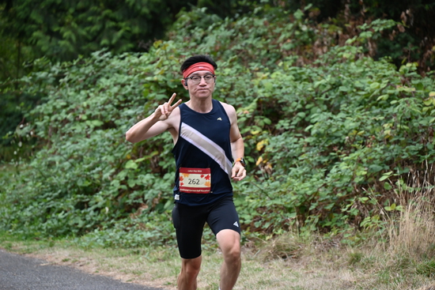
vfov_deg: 6.9
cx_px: 218
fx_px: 2417
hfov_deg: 10.3
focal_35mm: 200
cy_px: 145
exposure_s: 1/250
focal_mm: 200
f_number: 6.3
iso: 1250
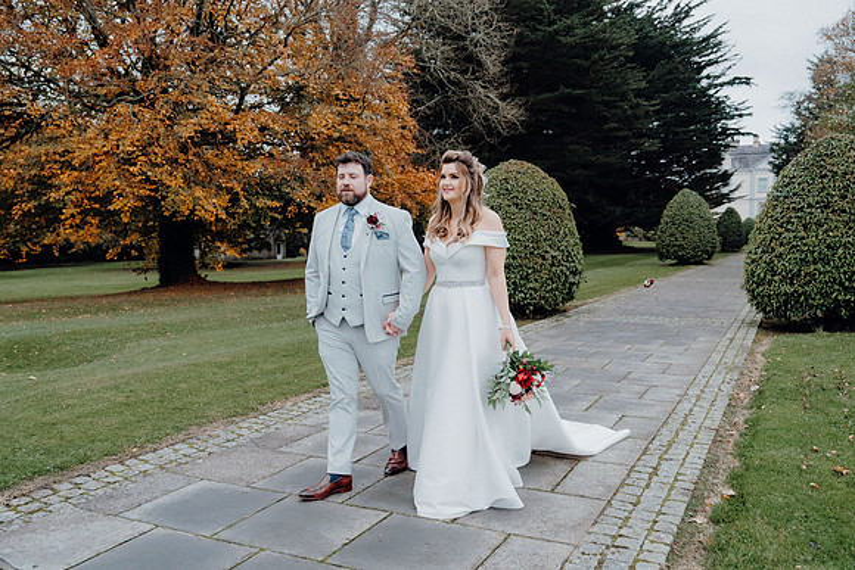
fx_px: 736
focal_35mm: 31
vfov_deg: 42.3
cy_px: 285
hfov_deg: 60.3
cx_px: 428
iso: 5000
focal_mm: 31
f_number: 3.5
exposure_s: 1/200
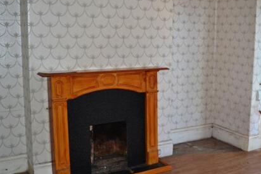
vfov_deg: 31.1
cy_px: 79
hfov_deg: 44.8
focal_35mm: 43
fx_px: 311
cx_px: 172
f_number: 3.5
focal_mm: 18
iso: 100
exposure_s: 1/60
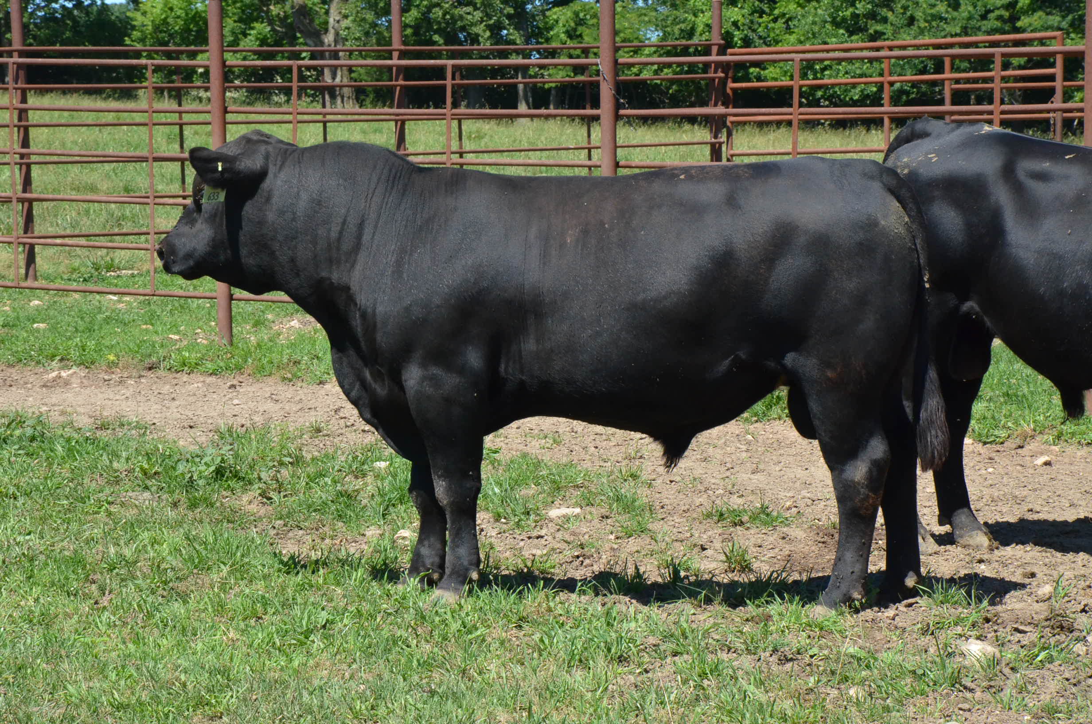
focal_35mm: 158
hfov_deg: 13.1
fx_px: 4768
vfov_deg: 8.7
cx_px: 546
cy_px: 362
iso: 2000
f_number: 16
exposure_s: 1/1000
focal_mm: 105
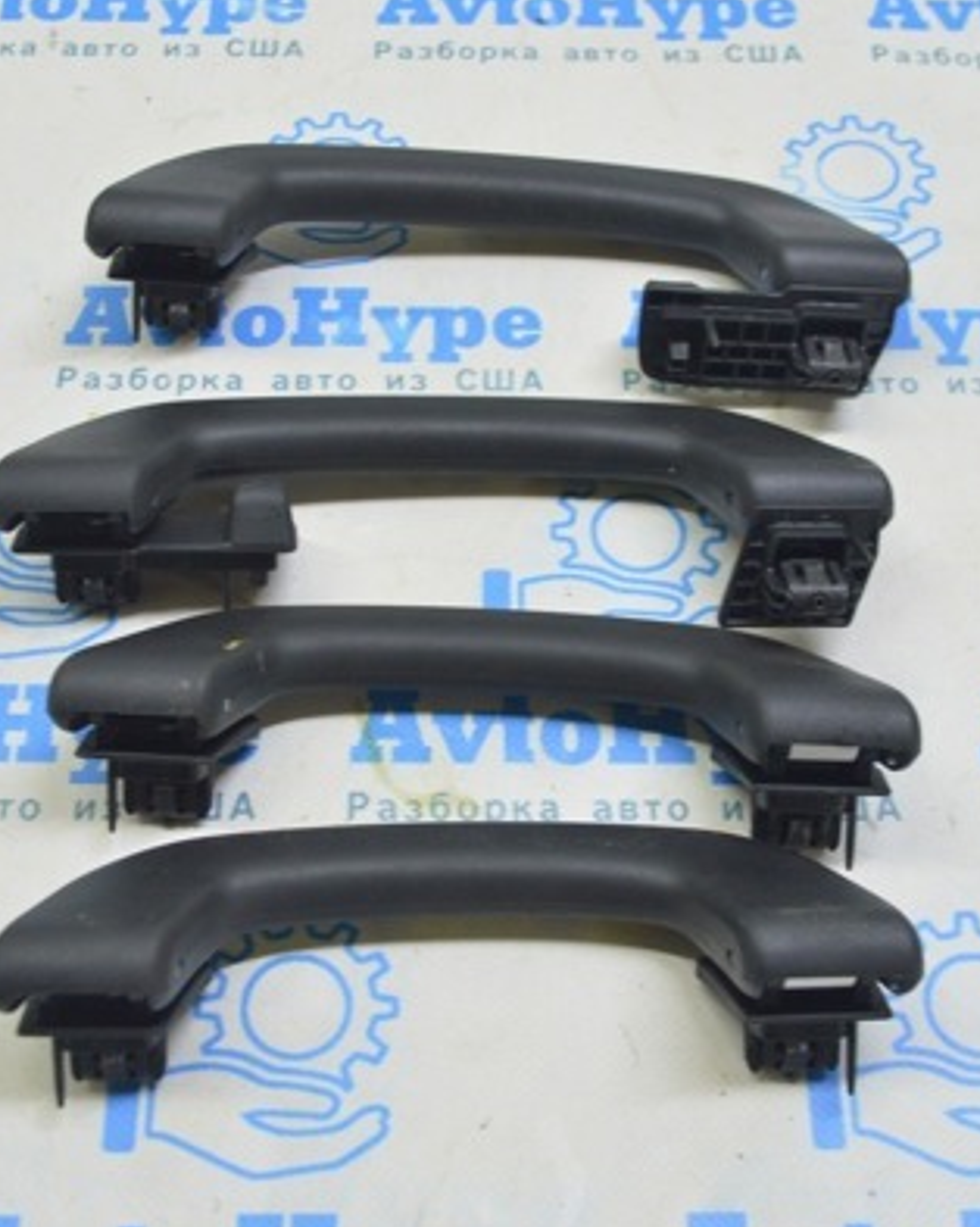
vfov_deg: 34.2
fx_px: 1996
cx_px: 468
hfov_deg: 27.6
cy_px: 610
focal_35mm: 55
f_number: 5.6
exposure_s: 1/20
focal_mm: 24
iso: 400
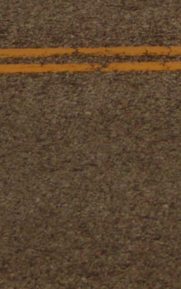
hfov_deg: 2.6
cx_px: 286
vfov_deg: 4.0
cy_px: -657
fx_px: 4008
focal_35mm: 508
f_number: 4.8
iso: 200
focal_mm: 32
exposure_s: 1/320
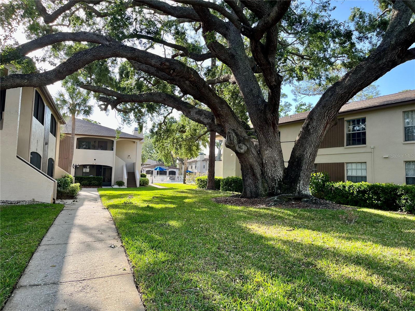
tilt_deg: +5.2
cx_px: 208
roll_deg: -0.5
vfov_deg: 53.1
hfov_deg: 67.3
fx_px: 312
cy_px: 156
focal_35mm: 26
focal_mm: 5.1
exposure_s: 1/598
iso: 50
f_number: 1.6
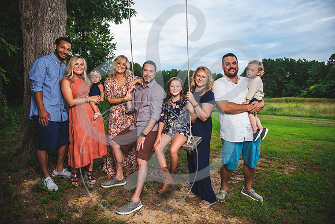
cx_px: 168
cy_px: 112
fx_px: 223
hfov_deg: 73.7
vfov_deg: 53.2
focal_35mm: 24
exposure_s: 1/250
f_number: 2.8
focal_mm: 24
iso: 100
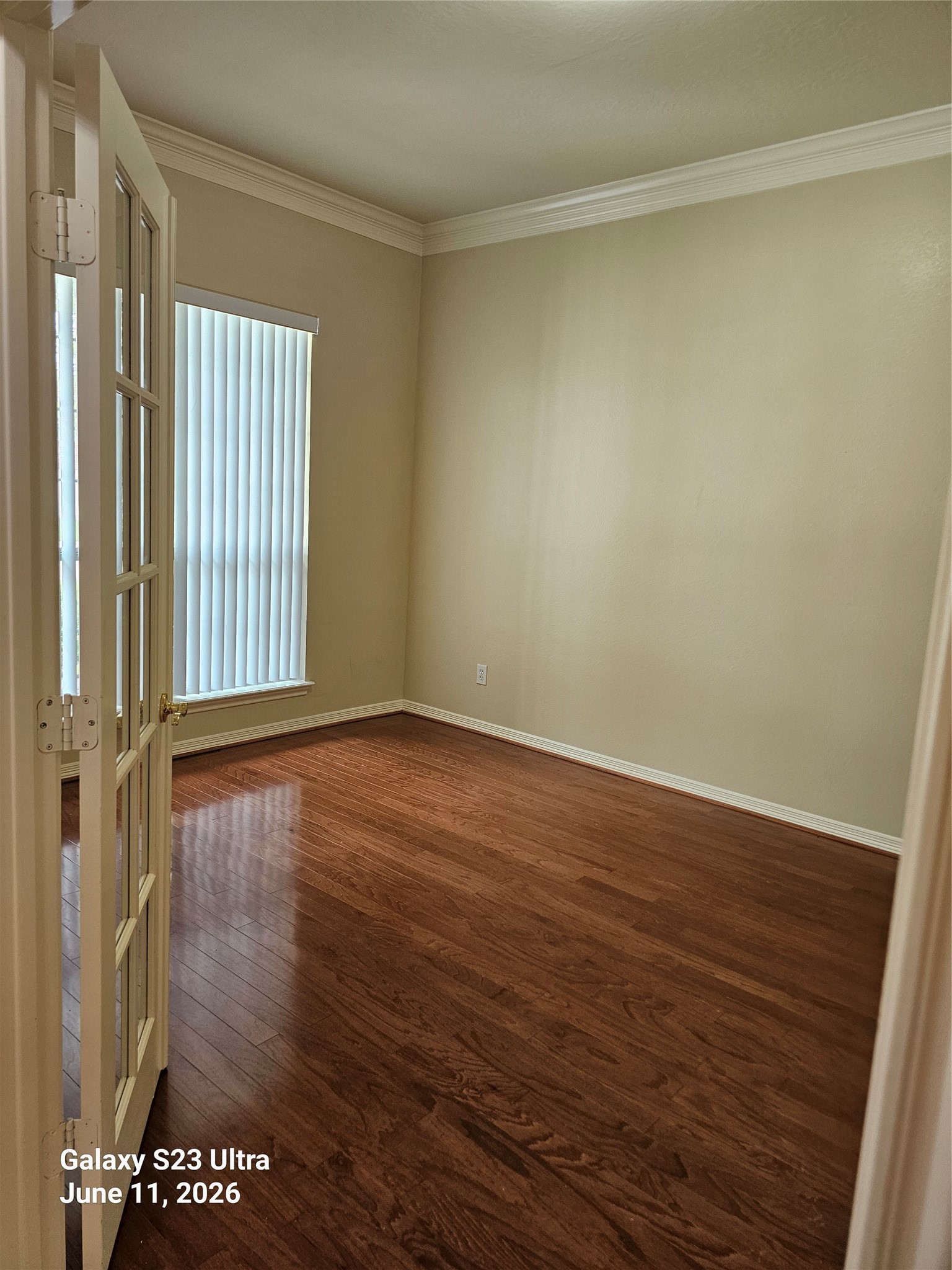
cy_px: 635
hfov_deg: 58.9
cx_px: 476
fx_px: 843
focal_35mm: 23
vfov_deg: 73.9
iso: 200
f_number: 1.7
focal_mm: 6.3
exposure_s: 1/120
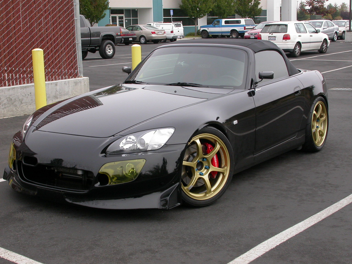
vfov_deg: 26.1
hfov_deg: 34.3
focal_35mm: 56
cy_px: 132
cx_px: 176
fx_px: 569
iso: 100
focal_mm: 11.6
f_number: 4.8
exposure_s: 1/170
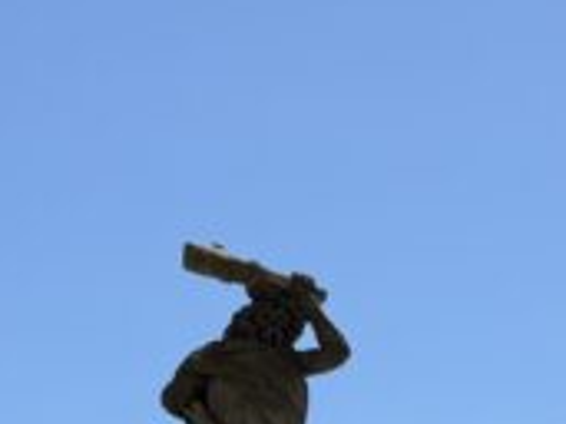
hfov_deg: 13.7
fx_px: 2353
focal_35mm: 144
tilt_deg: +9.0
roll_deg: +0.3
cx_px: 387
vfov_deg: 9.9
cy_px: 669
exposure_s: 1/4673
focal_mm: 6.76
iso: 80
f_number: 1.78
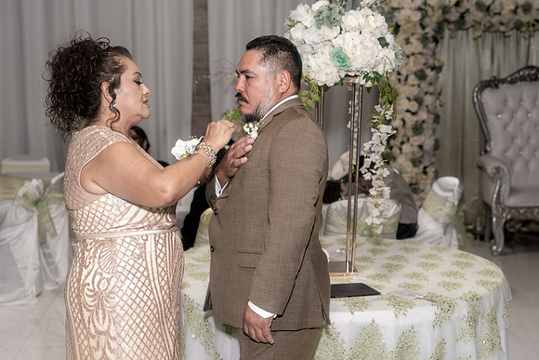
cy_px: 180
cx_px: 270
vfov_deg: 26.5
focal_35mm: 51
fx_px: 764
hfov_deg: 38.9
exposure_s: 1/250
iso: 2000
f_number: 4
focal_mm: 51
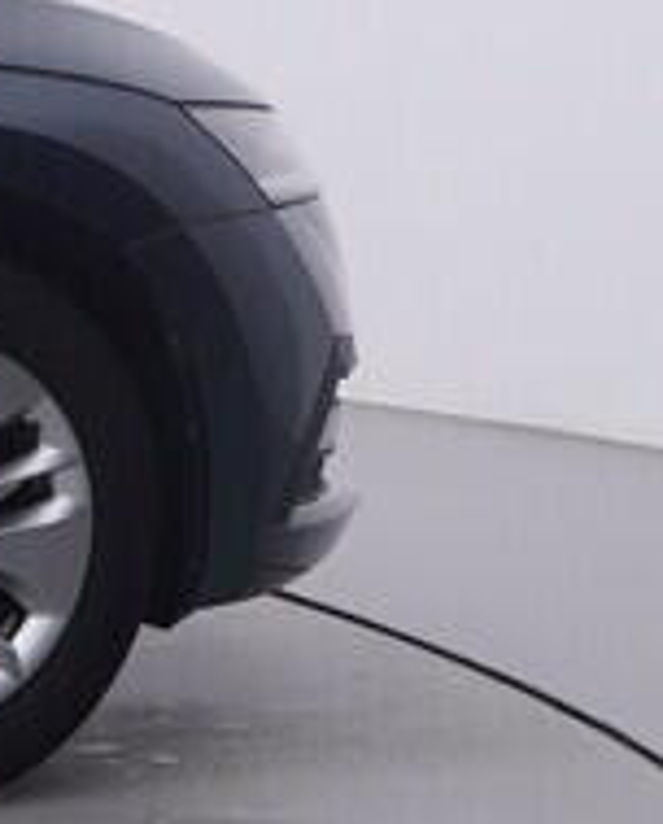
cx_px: -1531
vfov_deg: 12.0
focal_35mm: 161
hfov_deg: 7.9
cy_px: 209
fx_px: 3926
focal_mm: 15
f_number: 5
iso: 200
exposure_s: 1/80
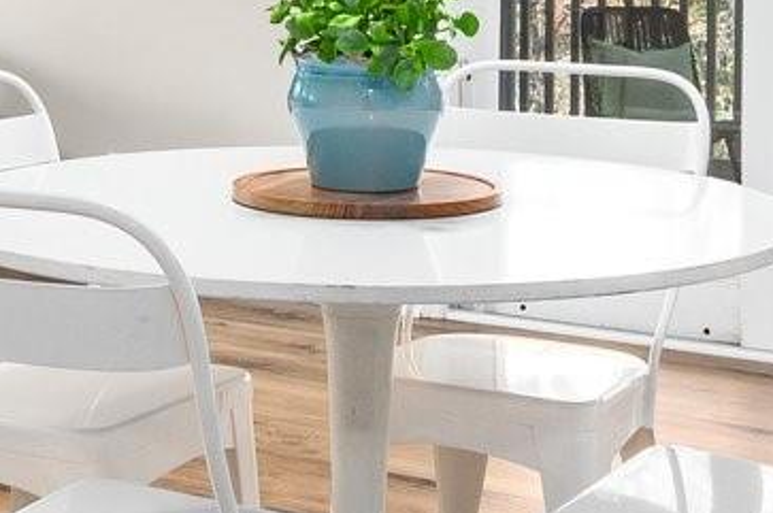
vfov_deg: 16.6
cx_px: 339
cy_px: -66
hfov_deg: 25.7
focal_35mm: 79
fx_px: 1694
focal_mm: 14
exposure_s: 1/60
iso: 200
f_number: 8
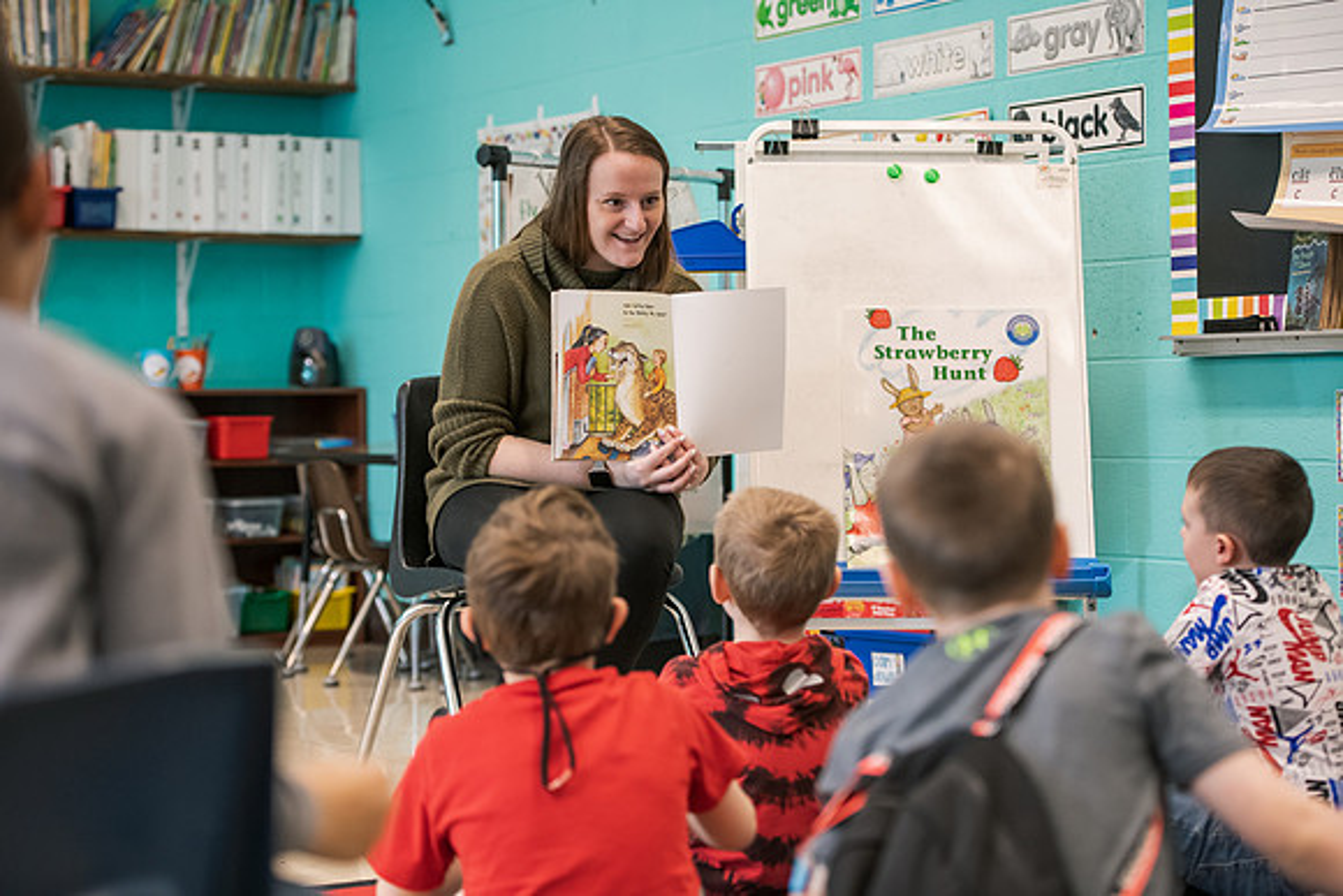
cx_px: 672
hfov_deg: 24.8
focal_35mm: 82
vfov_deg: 16.7
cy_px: 448
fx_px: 3060
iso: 1600
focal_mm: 82
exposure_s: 1/200
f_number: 3.2
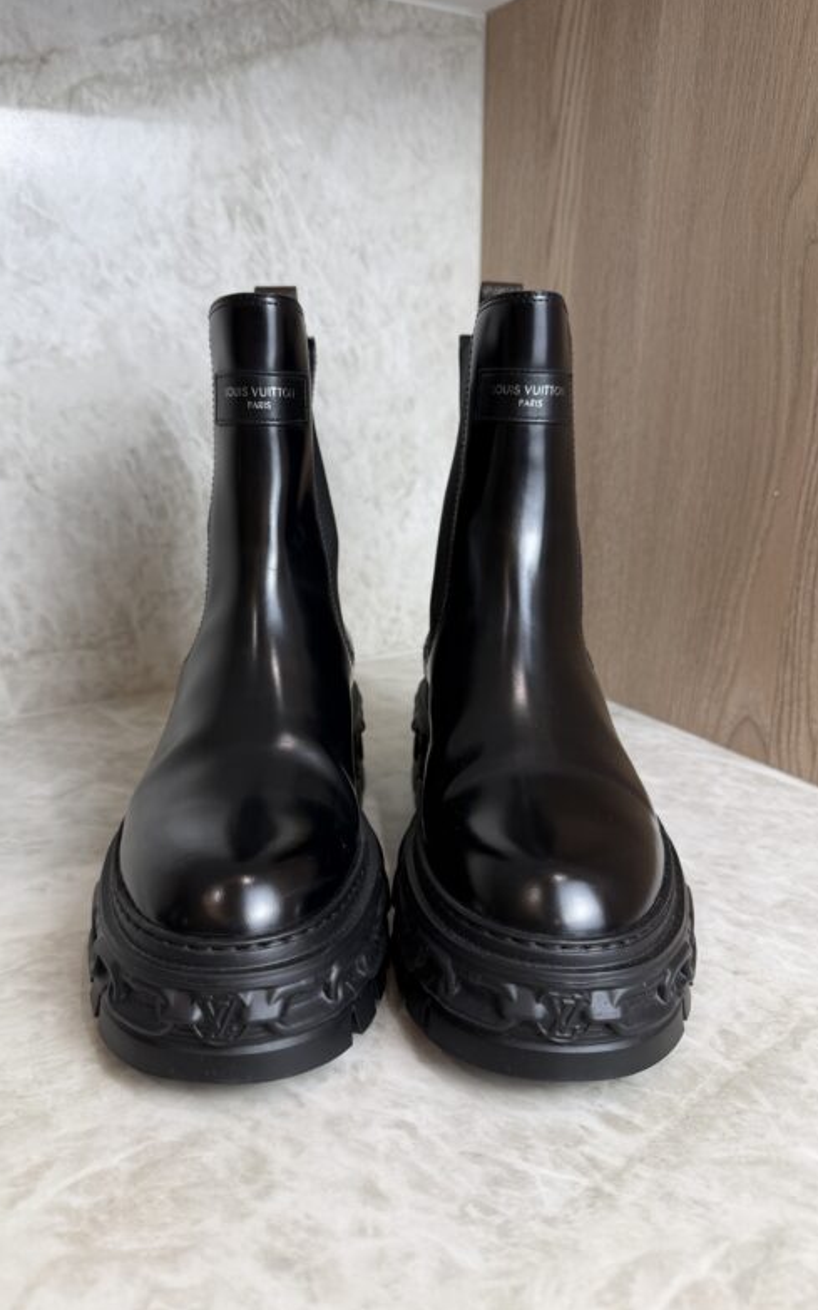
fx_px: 928
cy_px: 661
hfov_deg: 47.5
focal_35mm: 26
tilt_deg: -16.1
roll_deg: +0.2
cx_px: 368
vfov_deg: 70.4
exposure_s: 1/120
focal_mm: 6.76
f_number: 1.78
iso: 100
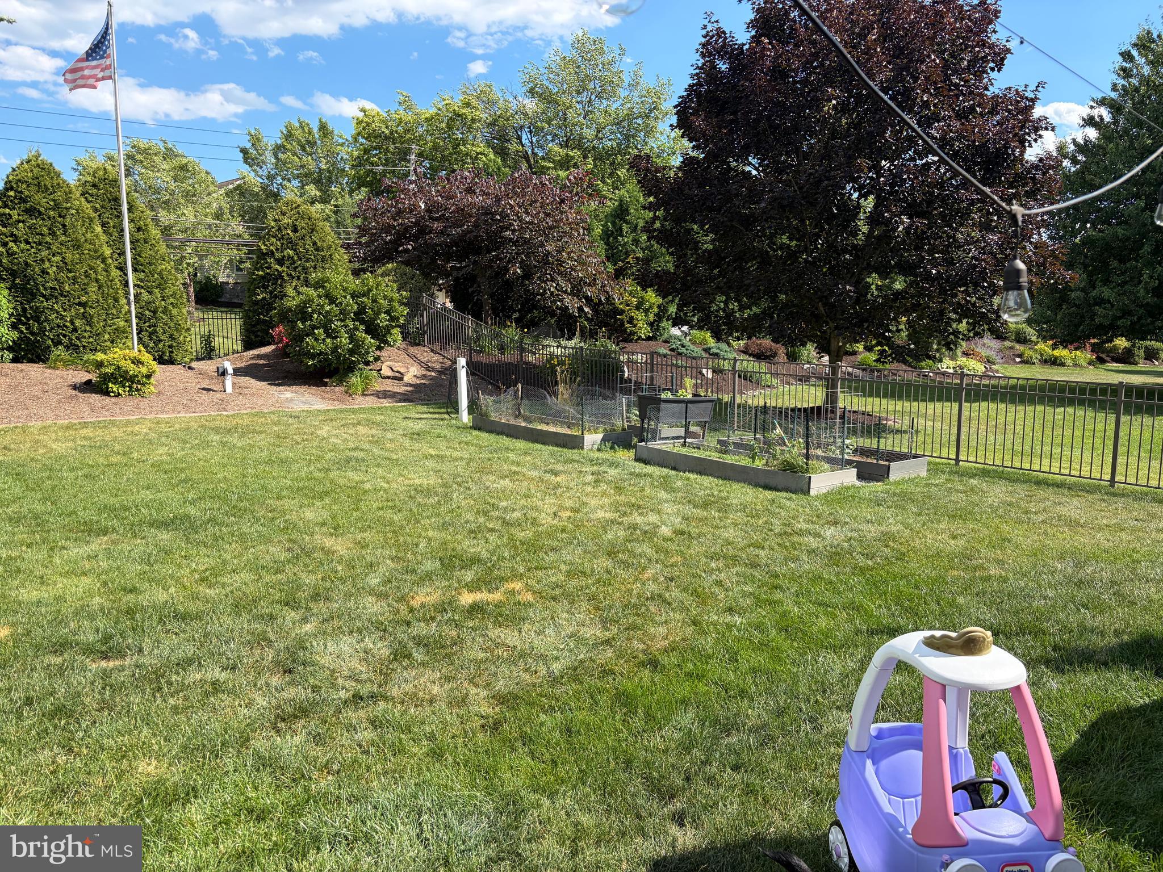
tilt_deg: -7.1
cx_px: 582
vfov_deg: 53.1
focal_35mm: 26
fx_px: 874
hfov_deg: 67.3
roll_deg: +0.4
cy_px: 436
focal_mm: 5.96
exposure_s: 1/1667
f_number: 1.6
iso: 50
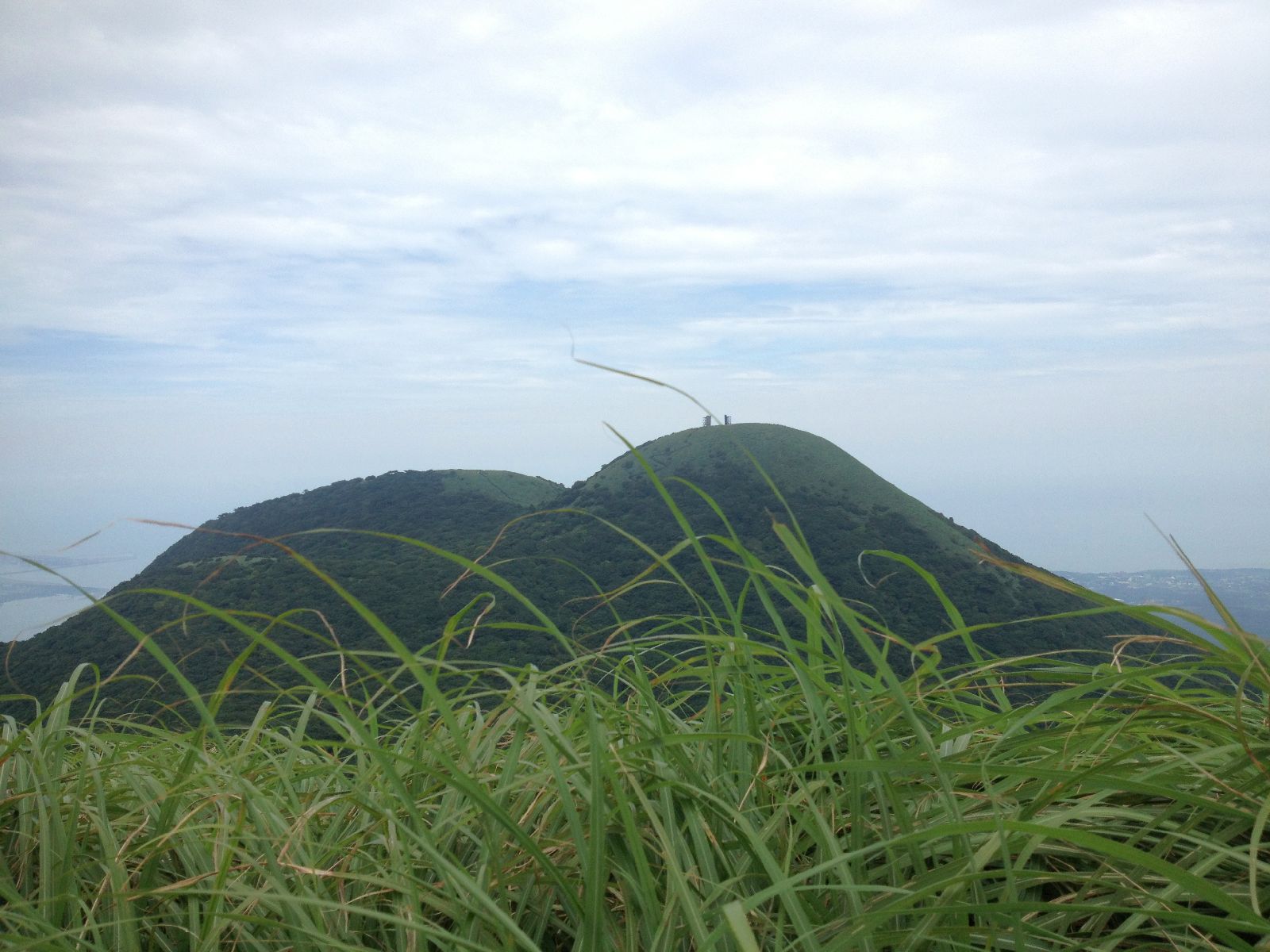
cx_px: 635
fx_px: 1284
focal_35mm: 35
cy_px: 476
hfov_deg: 52.6
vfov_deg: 40.7
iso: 50
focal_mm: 4.28
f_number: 2.4
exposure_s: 1/1783
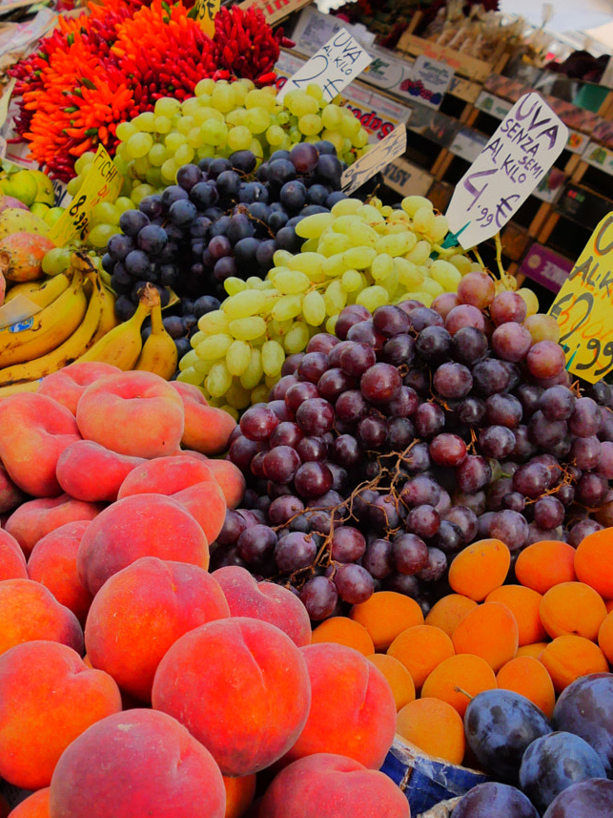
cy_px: 485
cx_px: 234
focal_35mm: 56
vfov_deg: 34.2
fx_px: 1322
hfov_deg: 26.0
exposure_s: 1/160
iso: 800
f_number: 4.5
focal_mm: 15
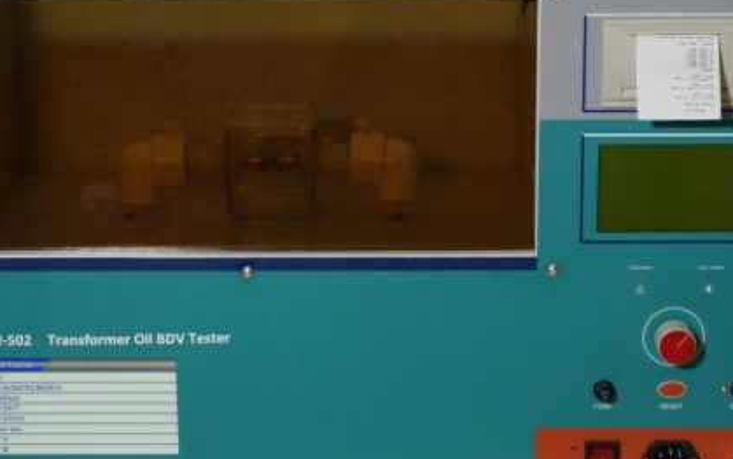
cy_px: 222
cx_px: 388
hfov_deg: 21.2
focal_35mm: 98
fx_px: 1958
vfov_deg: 13.4
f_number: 5.6
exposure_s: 1/250
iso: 1600
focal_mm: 42
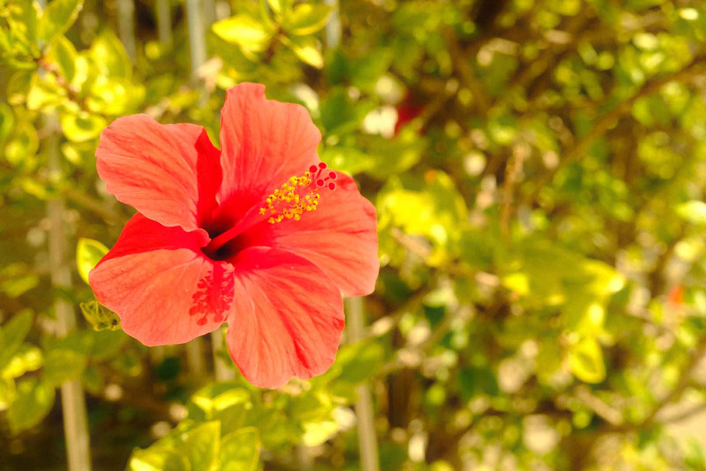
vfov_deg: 29.2
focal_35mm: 46
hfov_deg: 42.7
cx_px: 353
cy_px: 236
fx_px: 902
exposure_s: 1/950
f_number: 5.6
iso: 320
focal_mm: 30.8
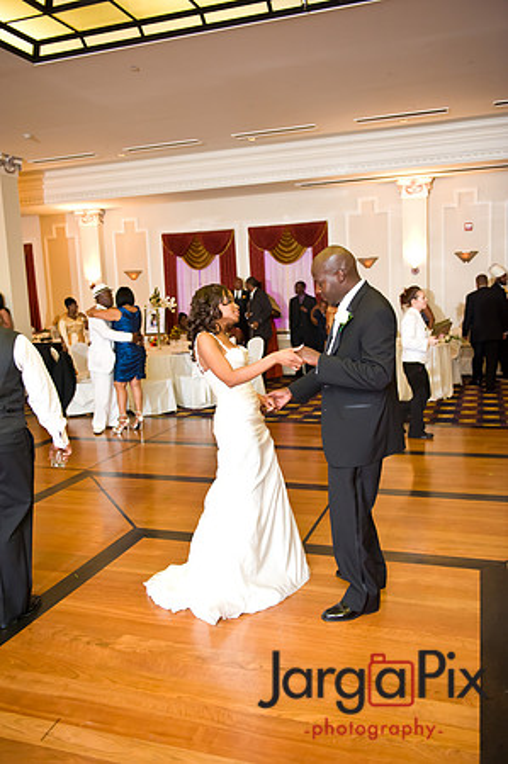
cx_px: 254
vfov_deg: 60.3
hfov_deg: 42.2
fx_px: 658
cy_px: 382
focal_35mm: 31
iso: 3200
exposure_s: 1/125
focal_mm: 31
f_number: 3.2
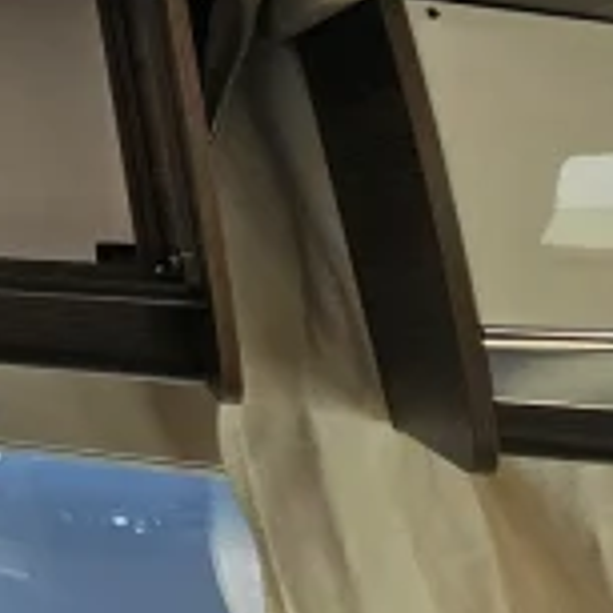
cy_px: -92
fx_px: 962
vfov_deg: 30.8
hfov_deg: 19.3
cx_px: -617
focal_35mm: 48
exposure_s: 1/440
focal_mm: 2.2
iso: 50
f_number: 2.2
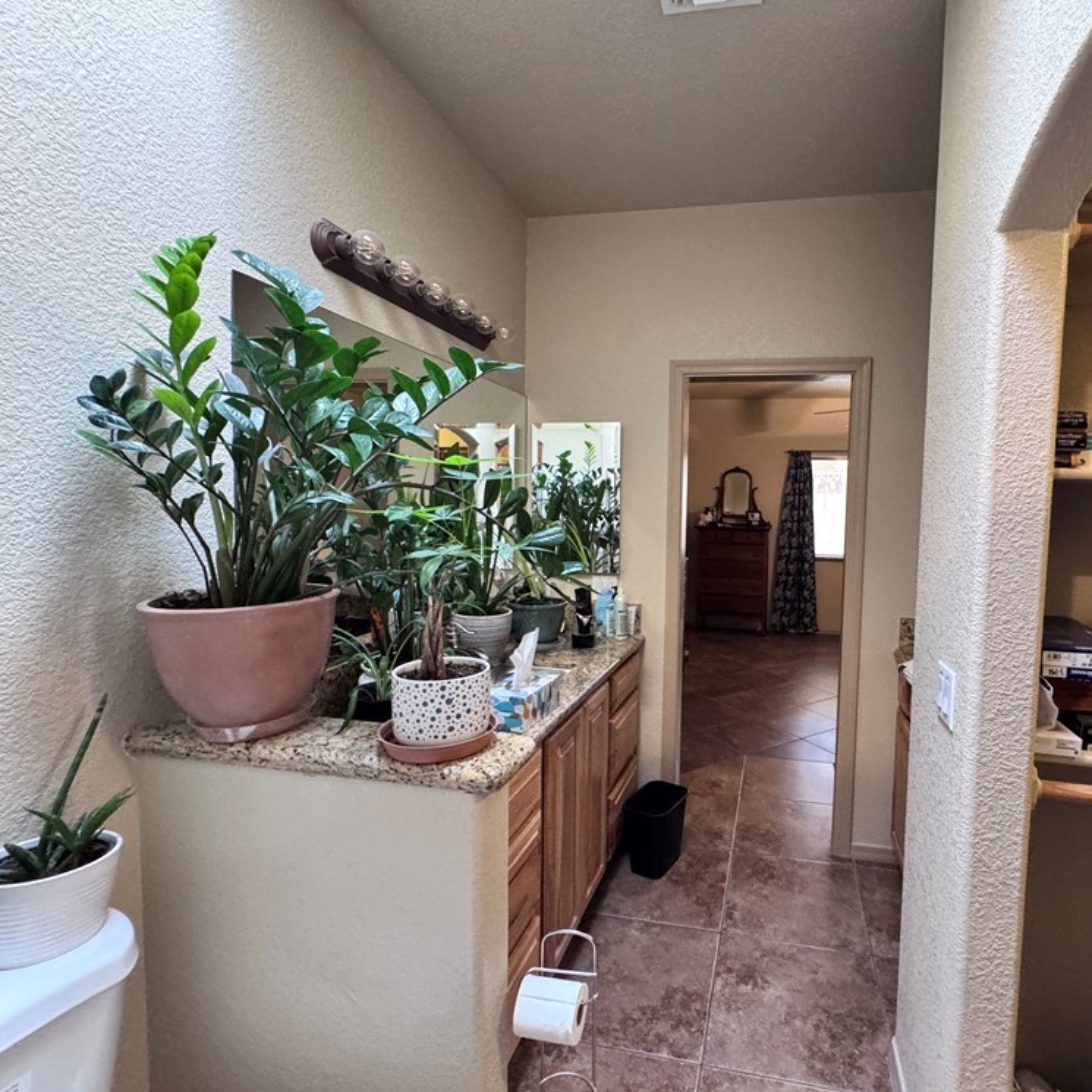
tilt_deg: -4.1
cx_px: 668
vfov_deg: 84.0
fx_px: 607
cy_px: 539
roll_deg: -1.8
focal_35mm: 17
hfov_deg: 82.7
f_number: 2.2
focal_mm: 2.22
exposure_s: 1/60
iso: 640
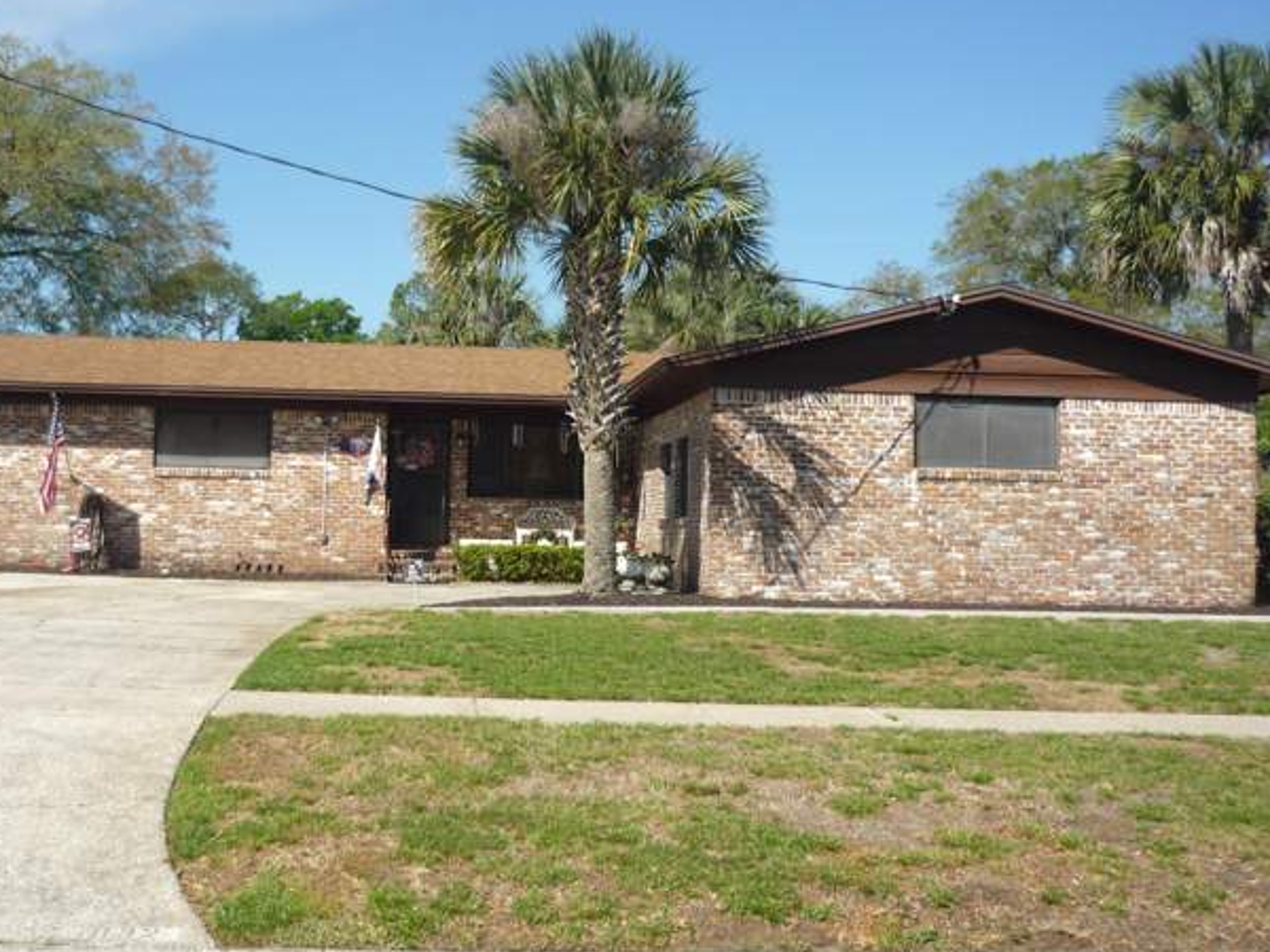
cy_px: 442
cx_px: 459
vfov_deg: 32.9
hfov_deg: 42.5
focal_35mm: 44
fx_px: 1614
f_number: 8
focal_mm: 5.5
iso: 100
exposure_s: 1/200
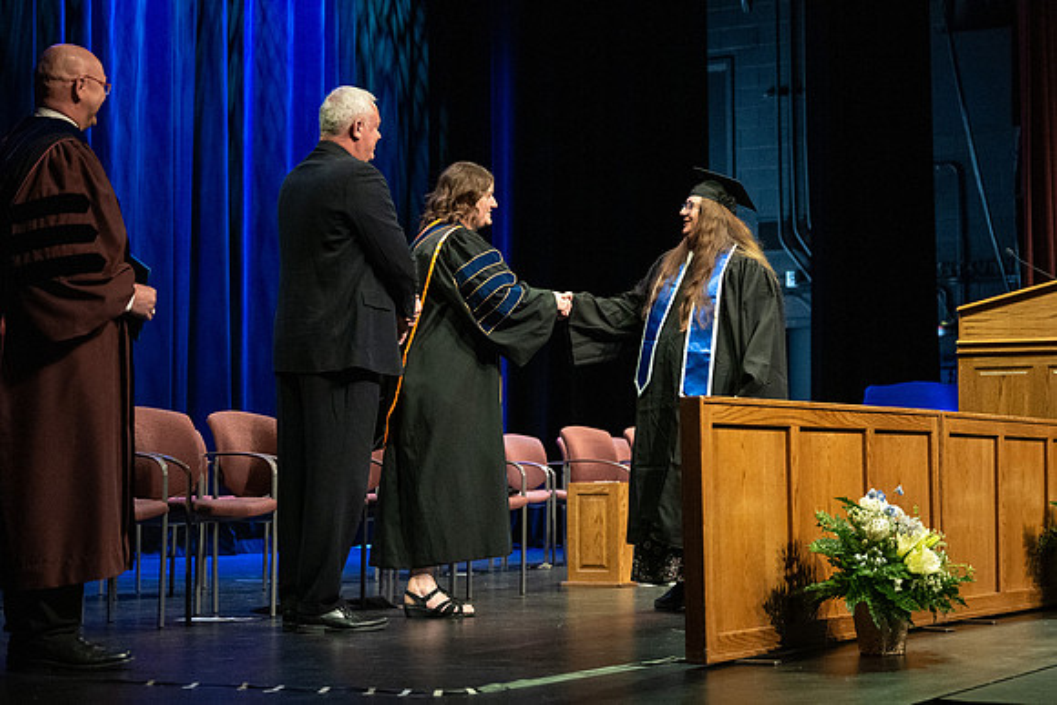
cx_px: 645
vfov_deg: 19.5
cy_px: 279
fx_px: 2050
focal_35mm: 70
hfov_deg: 28.8
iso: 4000
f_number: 2.8
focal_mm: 56
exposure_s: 1/1000
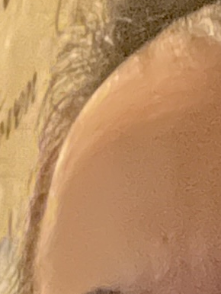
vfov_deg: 7.5
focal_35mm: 240
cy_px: 811
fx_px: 2041
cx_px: -59
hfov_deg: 6.2
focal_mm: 2.71
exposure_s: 1/15
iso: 2500
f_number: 2.2
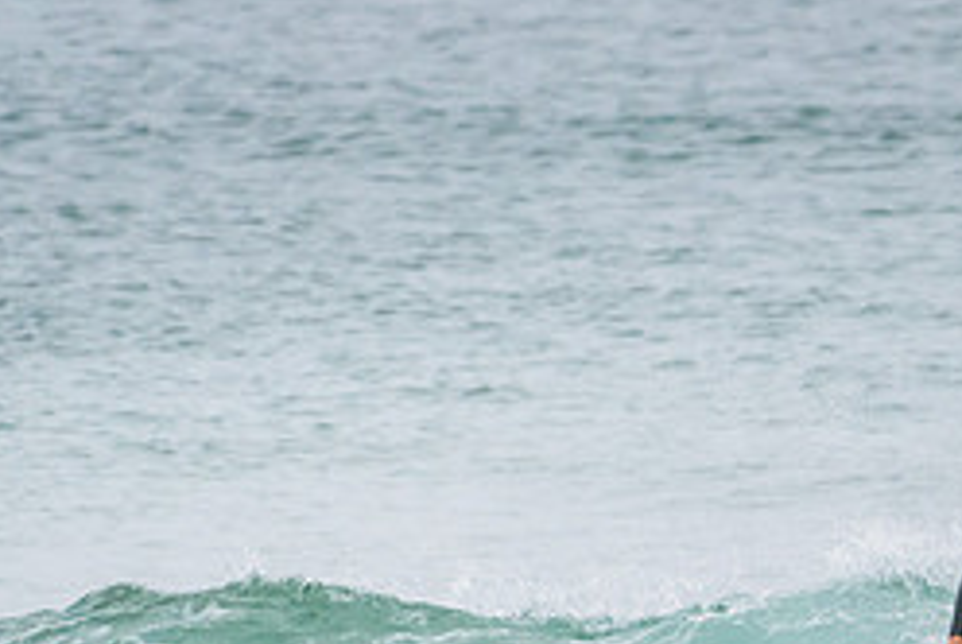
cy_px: 695
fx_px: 38311
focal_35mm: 1432
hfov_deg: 1.4
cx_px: 1061
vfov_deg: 1.0
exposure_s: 1/1000
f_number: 5.6
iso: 1100
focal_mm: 500
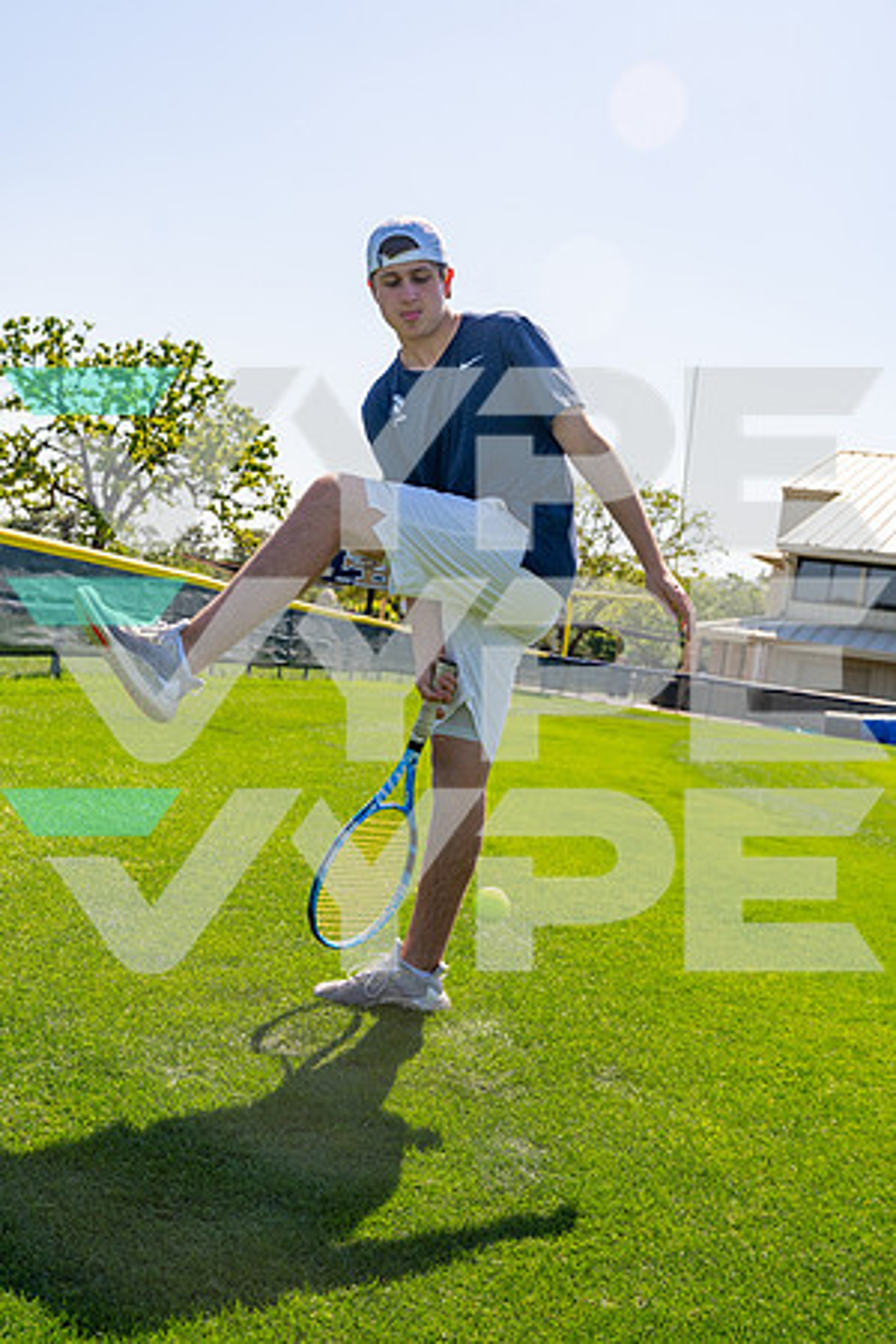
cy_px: 672
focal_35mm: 38
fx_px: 1419
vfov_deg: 50.7
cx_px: 448
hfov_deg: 35.1
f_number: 5.6
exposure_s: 1/400
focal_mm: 38
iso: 100
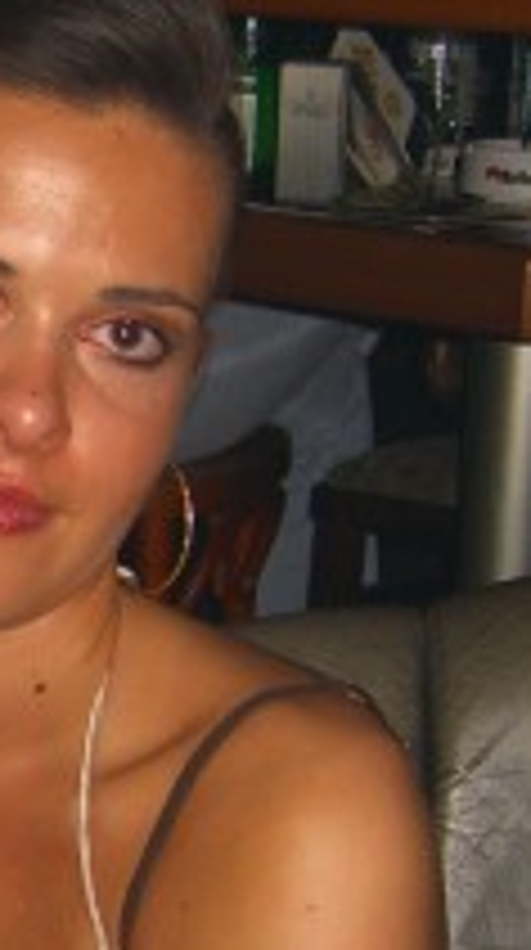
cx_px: -216
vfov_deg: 18.1
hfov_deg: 10.0
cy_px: 648
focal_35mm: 118
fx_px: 2967
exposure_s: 1/60
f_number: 2.8
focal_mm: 7.9
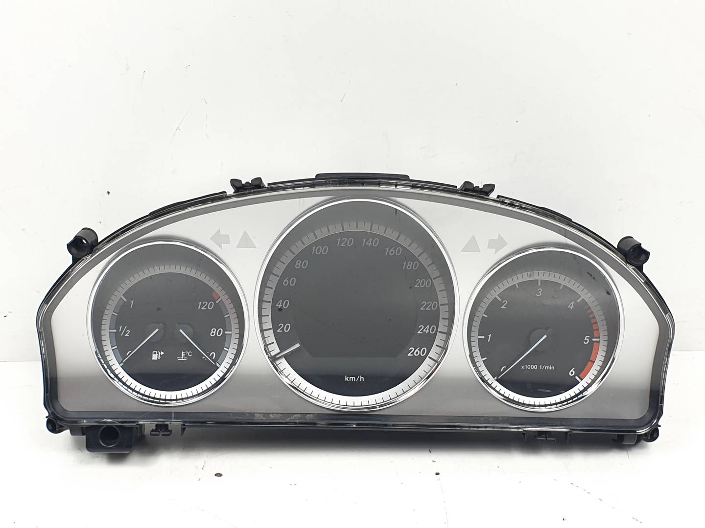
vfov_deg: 53.1
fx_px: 530
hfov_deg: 67.3
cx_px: 352
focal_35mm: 26
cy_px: 264
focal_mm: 4.3
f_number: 2.4
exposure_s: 1/160
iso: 50
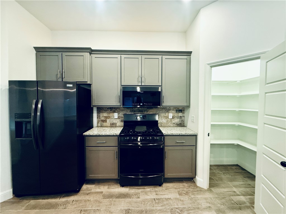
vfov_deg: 85.7
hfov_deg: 102.1
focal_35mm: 14
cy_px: 107
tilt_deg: -1.5
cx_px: 143
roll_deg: -0.9
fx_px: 116
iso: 500
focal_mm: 2.22
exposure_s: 1/60
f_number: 2.2
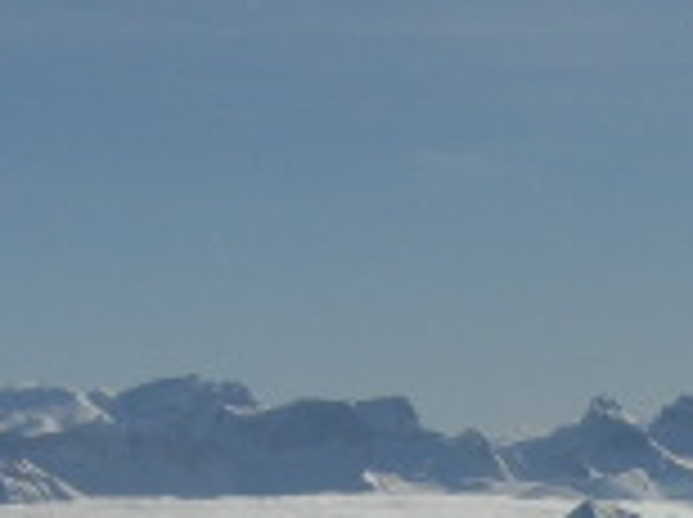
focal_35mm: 158
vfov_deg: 9.2
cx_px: 1364
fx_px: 3158
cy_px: 640
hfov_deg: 11.4
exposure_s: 1/1000
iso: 80
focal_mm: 7.9
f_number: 8
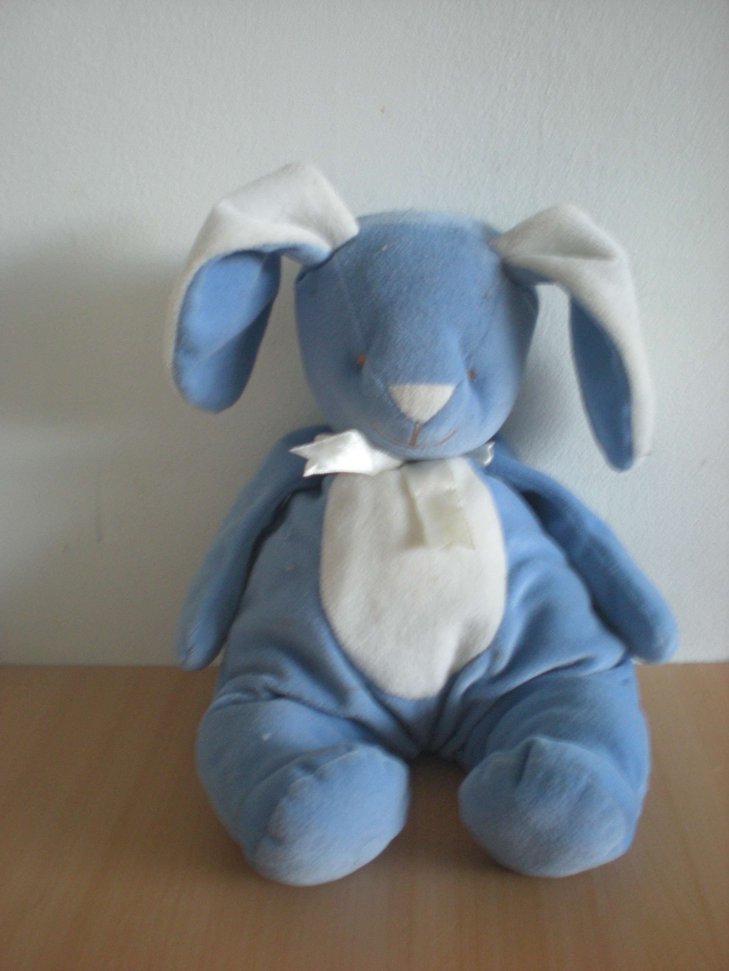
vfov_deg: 49.0
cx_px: 364
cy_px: 486
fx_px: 1067
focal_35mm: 38
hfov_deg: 37.7
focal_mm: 6.3
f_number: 3.1
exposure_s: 1/14.7
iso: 200
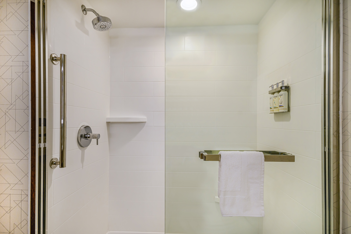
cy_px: 117
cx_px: 176
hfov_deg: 90.0
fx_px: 175
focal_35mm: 18
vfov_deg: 67.4
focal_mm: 12
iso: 320
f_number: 9
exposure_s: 1/20
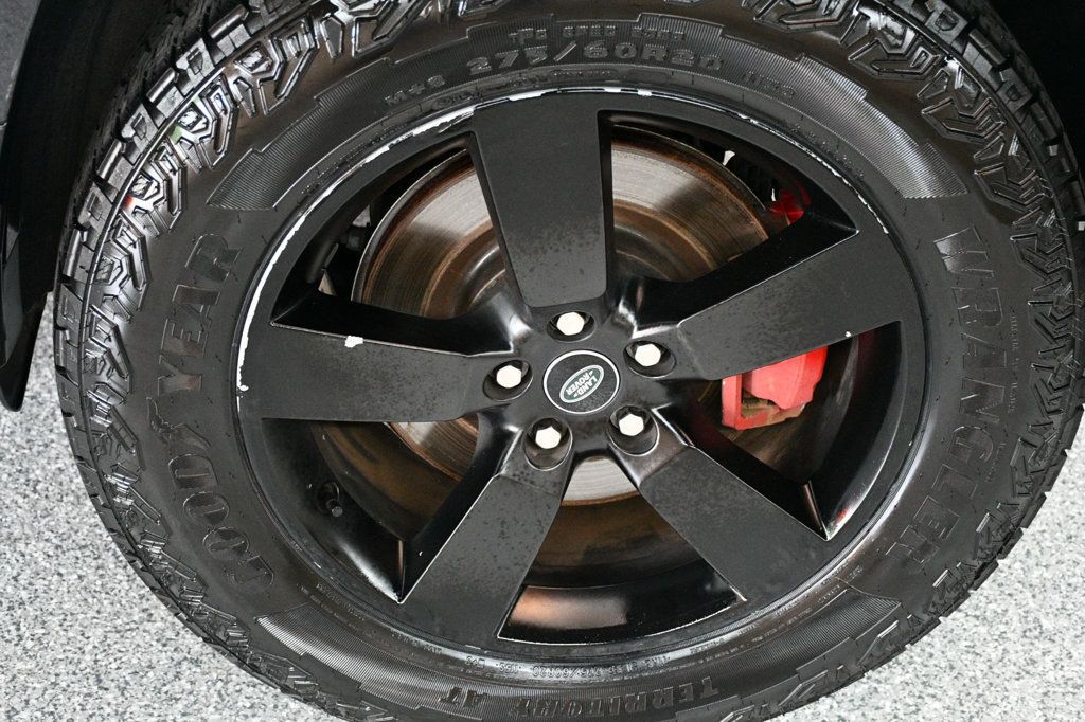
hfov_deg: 38.2
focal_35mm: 52
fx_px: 1567
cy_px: 361
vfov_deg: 26.0
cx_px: 542
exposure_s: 1/60
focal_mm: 35
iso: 4000
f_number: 4.2
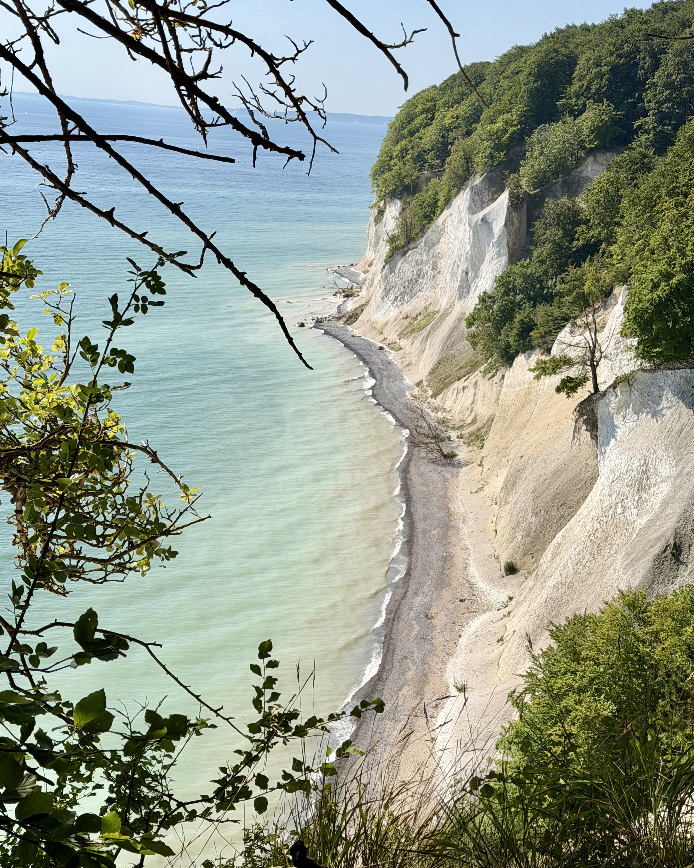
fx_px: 1540
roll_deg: -4.6
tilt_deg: -10.2
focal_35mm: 60
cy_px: 413
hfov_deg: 25.4
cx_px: 344
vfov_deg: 31.4
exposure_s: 1/7143
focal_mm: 6.76
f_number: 1.78
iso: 64
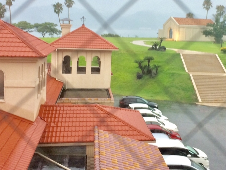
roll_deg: -1.6
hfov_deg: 37.2
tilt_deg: -1.9
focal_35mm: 51
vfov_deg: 28.2
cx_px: 142
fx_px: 333
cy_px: 43
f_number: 2.2
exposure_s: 1/30
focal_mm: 4.15
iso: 80
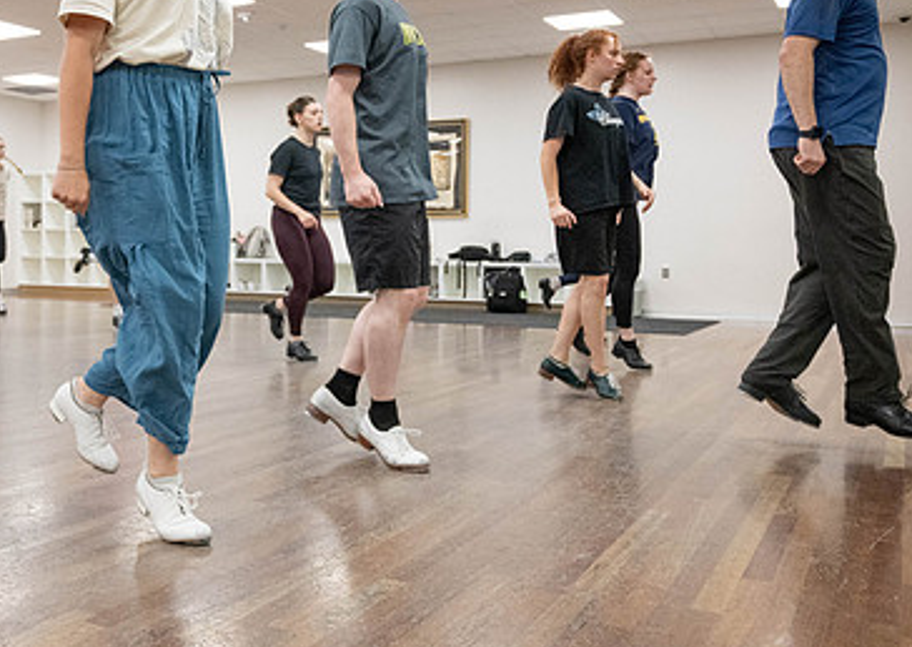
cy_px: 238
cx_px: 219
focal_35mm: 41
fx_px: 1059
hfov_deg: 44.9
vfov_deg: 33.7
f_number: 4
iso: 3200
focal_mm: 24
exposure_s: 1/640
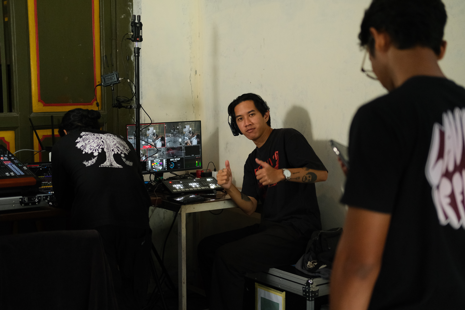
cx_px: 232
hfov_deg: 37.5
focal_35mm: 53
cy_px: 155
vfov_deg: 25.5
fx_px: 685
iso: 2500
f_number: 2
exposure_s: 1/250
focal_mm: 35
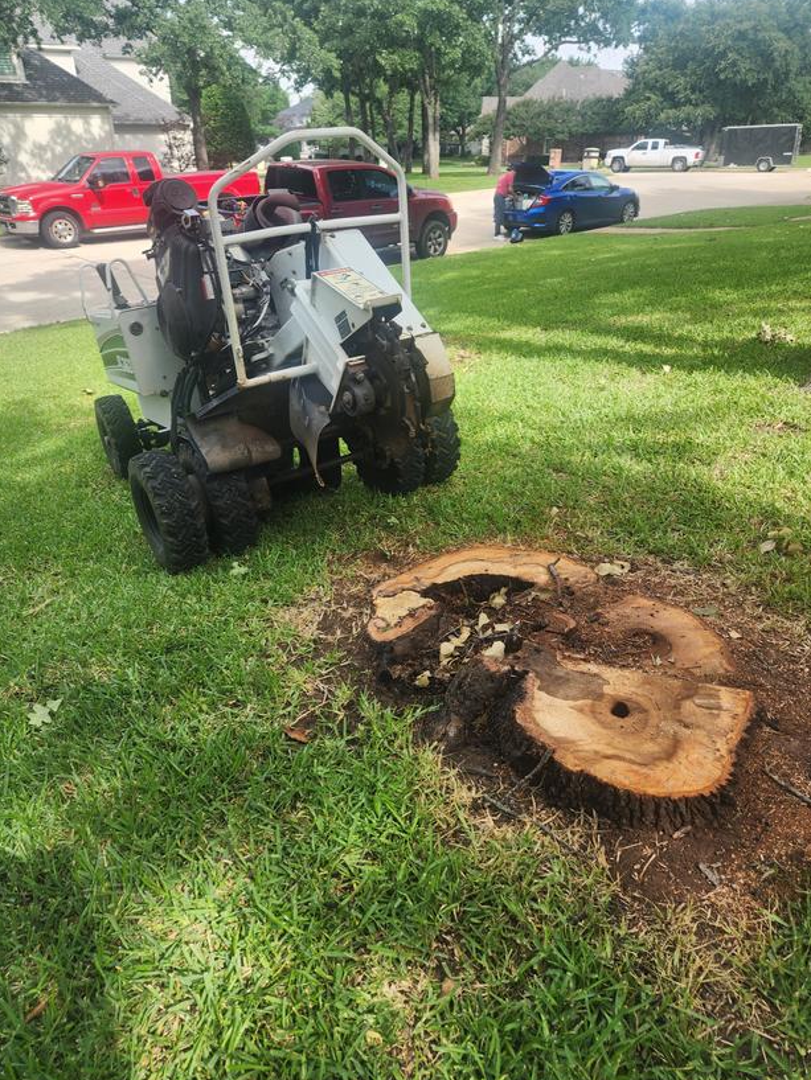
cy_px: 536
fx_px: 750
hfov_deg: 56.8
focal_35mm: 24
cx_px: 397
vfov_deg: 71.6
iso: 12
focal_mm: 6.4
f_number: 1.8
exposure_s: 1/186
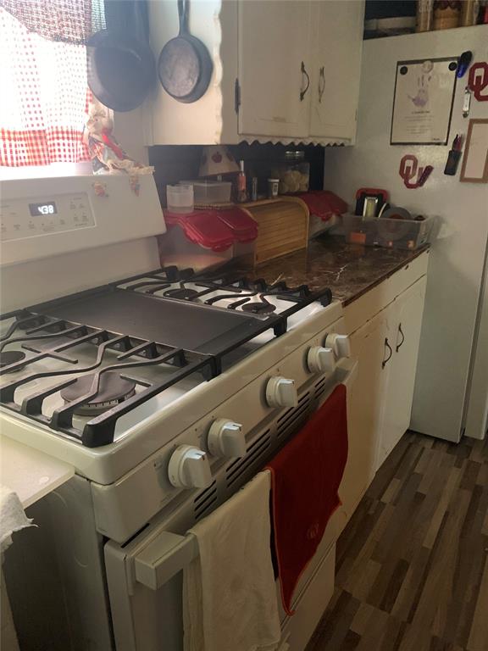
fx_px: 489
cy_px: 326
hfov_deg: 53.1
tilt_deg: -19.6
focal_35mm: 26
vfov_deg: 67.3
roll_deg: +0.6
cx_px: 244
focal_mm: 4.25
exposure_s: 1/24
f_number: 1.8
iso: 640
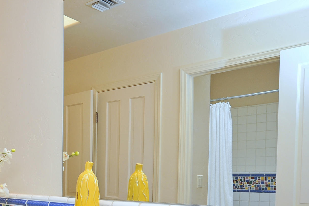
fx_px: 369
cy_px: 180
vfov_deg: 30.0
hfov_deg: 39.5
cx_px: -7
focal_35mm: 43
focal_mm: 18
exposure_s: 1/50
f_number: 9
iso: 640
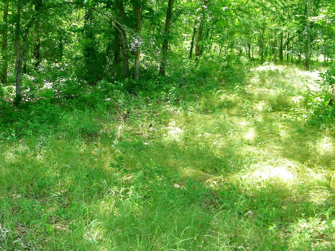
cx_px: 146
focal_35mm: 57
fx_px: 552
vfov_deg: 25.7
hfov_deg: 33.7
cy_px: 122
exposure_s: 1/80
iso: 80
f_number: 3.8
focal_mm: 6.9
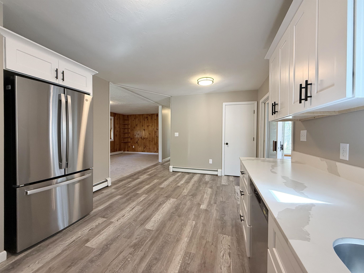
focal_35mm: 14
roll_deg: -0.4
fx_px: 147
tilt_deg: -1.1
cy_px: 136
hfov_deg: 102.1
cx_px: 182
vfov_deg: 85.7
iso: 250
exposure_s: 1/120
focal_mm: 2.22
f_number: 2.2
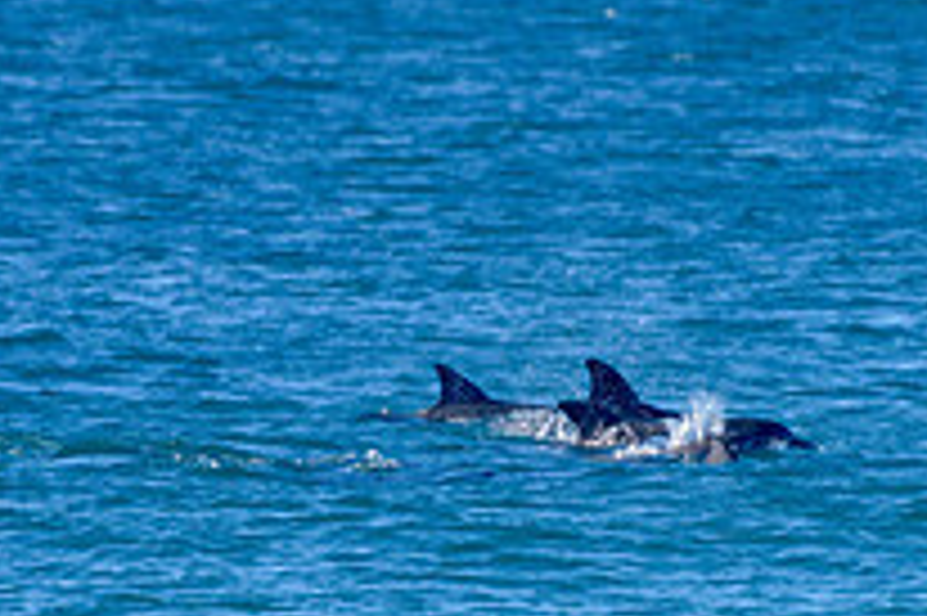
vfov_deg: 0.8
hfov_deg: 1.2
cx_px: 404
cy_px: 503
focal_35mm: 1729
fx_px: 44485
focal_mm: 500
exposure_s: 1/2000
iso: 200
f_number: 5.6
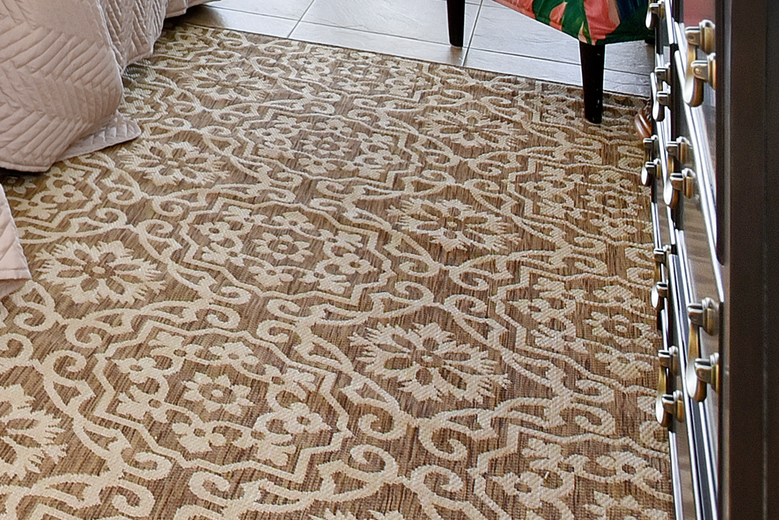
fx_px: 1277
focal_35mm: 59
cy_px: -376
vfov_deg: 18.6
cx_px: -279
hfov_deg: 27.3
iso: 720
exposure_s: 1/15
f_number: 16
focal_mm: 15
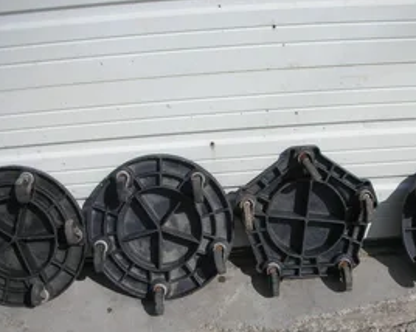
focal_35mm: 51
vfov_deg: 29.5
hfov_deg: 36.6
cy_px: 217
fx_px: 627
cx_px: 234
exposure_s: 1/164
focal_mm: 5.8
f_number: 8.5
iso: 50
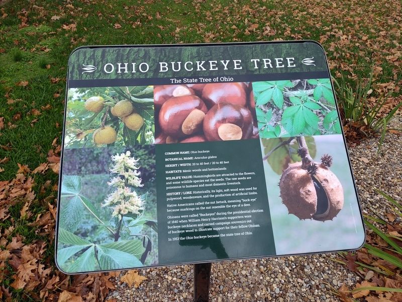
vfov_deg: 58.9
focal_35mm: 23
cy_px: 151
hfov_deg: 73.9
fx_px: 267
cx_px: 201
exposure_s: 1/284
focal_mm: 5.56
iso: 100
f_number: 1.8
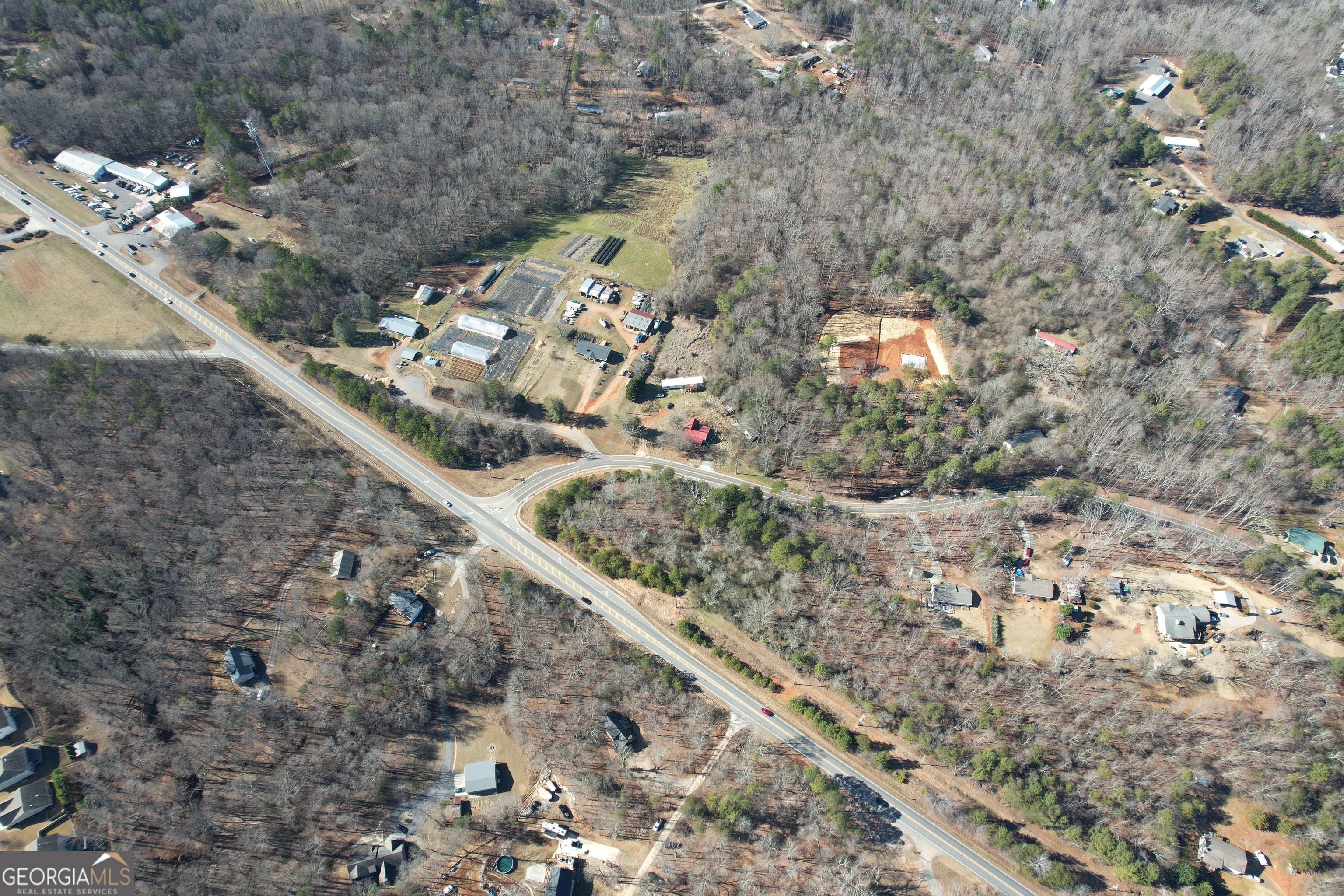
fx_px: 821
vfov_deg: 57.2
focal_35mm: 22
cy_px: 448
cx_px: 672
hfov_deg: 78.6
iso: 100
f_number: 2.8
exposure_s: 1/160
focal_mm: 8.38
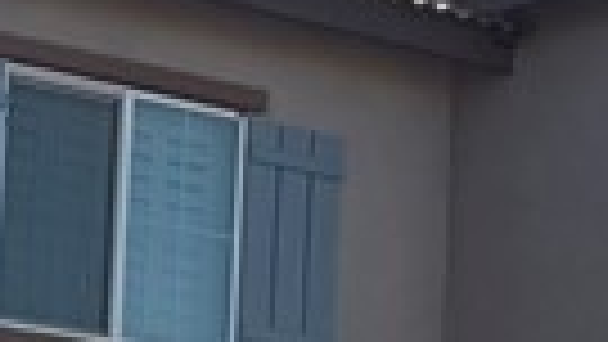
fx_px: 3193
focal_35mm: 198
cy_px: 778
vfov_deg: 5.9
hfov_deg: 9.9
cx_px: -685
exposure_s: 1/4167
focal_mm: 6.76
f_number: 1.78
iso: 80
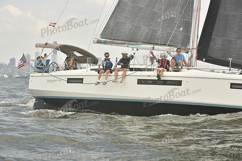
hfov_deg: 22.6
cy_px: 80
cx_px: 121
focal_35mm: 90
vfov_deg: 15.2
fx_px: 605
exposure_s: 1/800
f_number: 7.1
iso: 250
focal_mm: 90
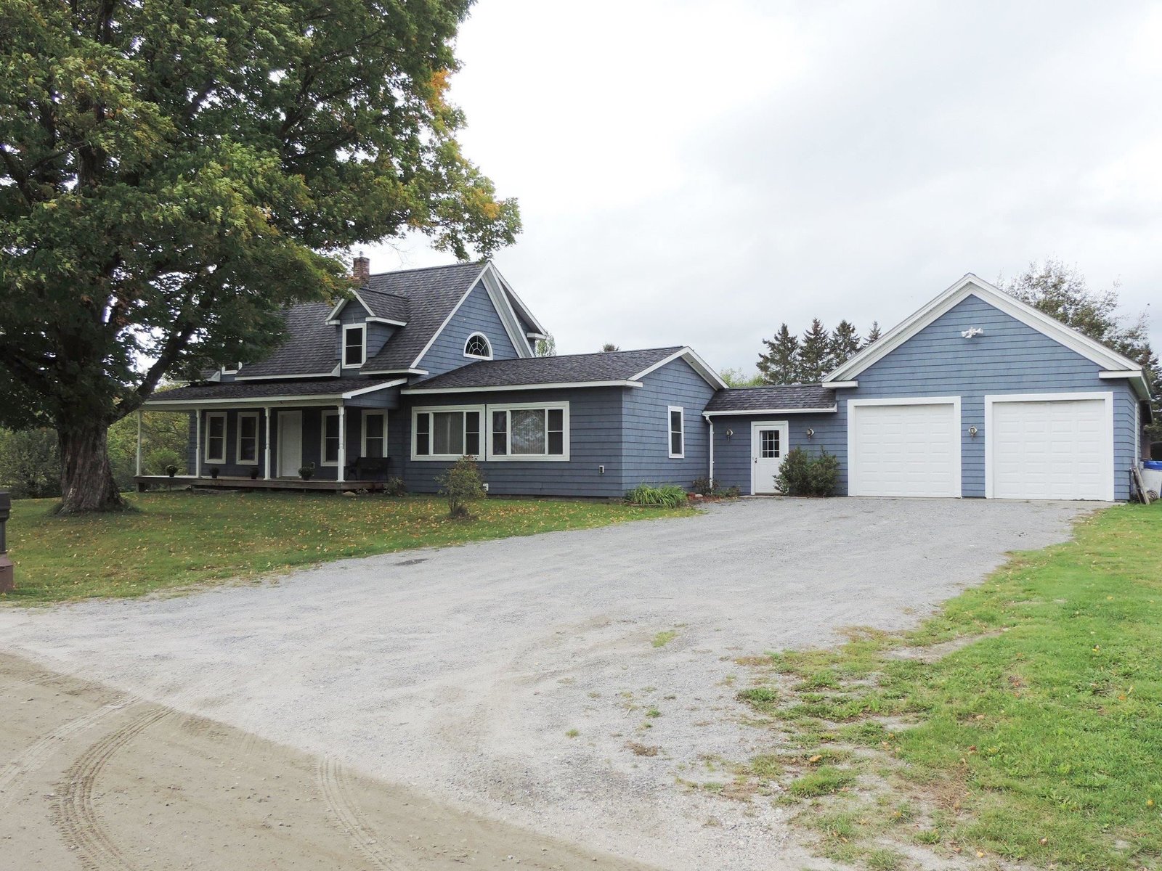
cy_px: 436
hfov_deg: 60.0
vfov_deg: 46.8
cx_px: 581
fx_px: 1007
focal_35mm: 30
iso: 80
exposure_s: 1/400
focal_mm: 5.3
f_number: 3.1
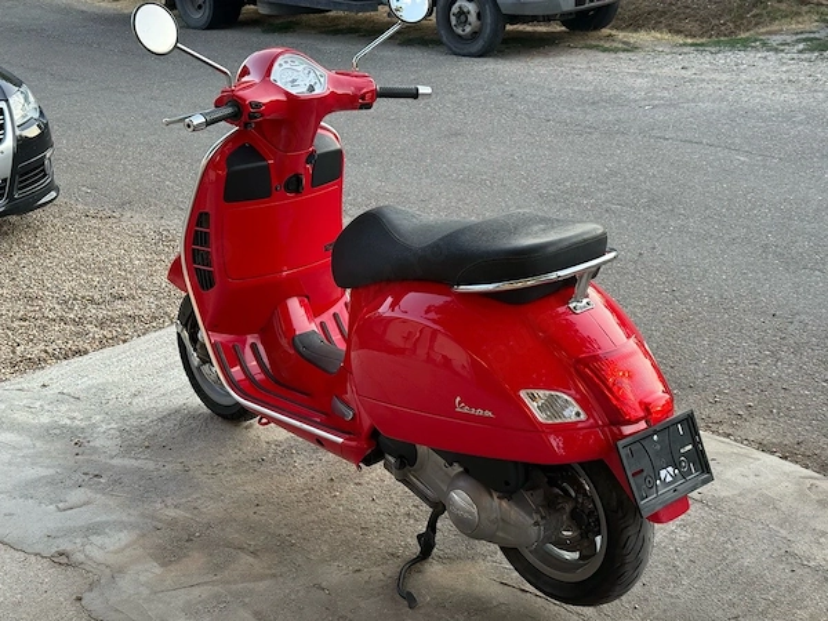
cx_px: 414
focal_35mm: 48
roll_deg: +3.0
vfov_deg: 30.3
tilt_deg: -20.6
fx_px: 1148
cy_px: 310
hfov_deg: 39.7
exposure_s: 1/185
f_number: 1.78
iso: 100
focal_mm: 6.76
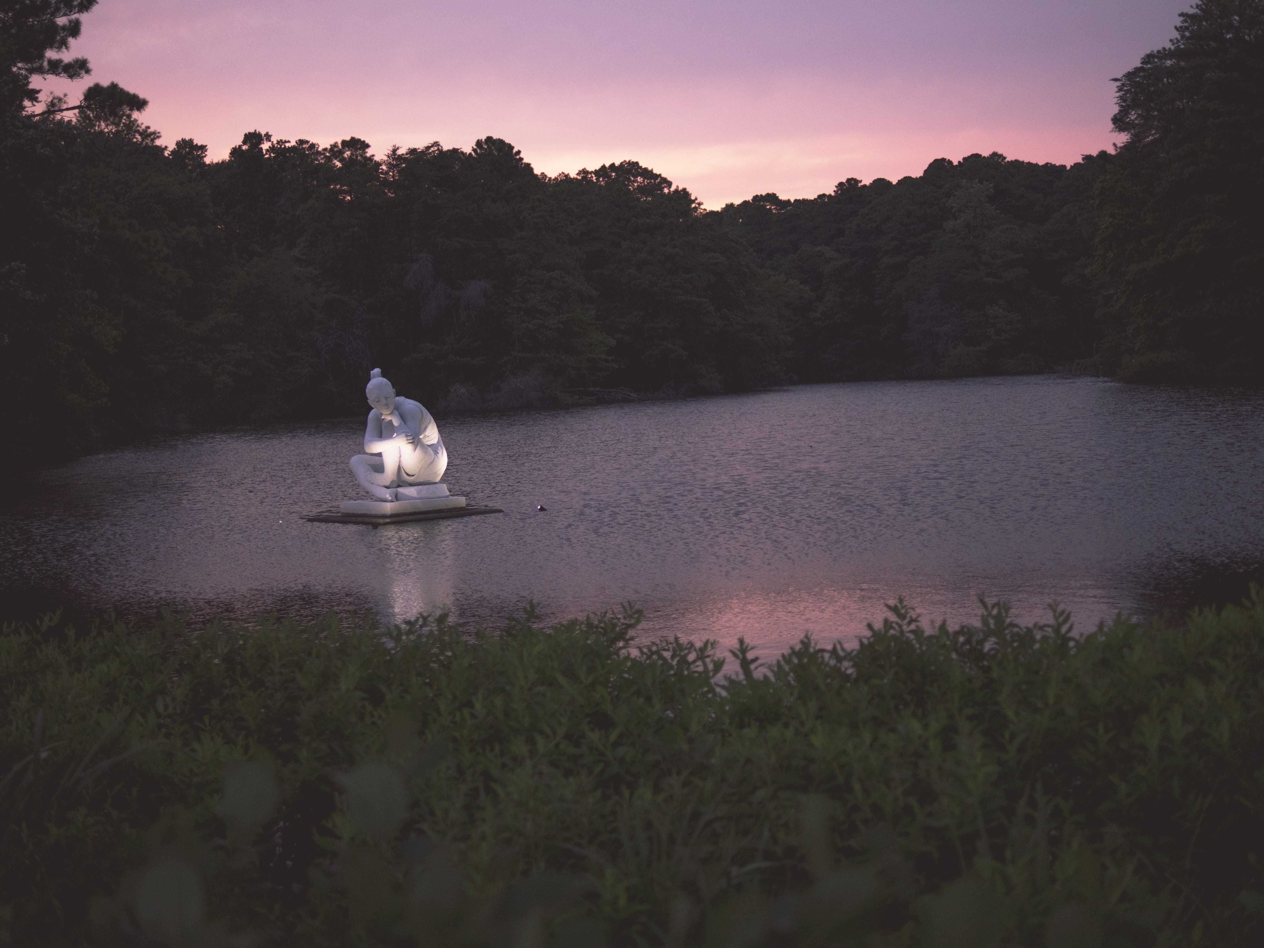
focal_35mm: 50
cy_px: 474
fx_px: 1826
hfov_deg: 38.2
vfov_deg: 29.1
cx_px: 632
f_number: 1.4
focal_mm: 25
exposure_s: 1/160
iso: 1000
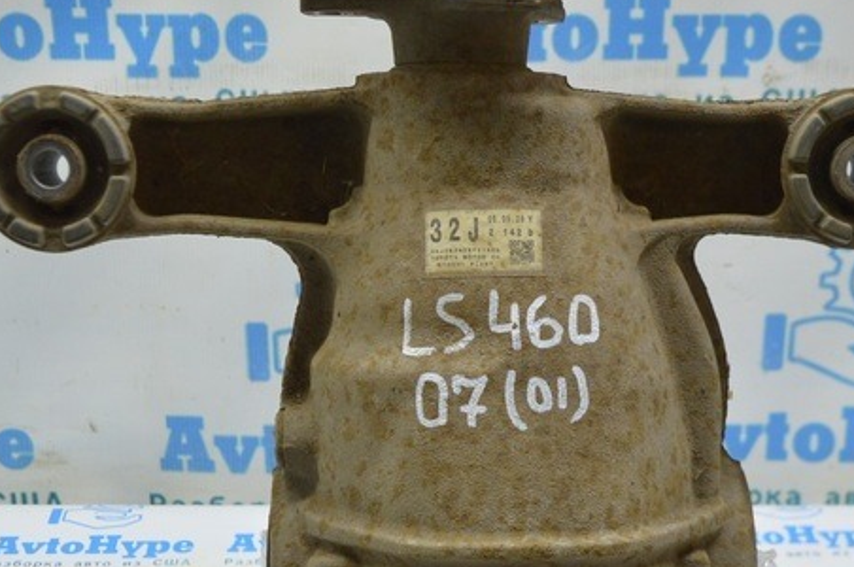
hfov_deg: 29.7
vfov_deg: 19.9
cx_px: 472
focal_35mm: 68
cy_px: 404
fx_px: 1611
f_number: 3.8
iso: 400
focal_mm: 20
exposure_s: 1/60
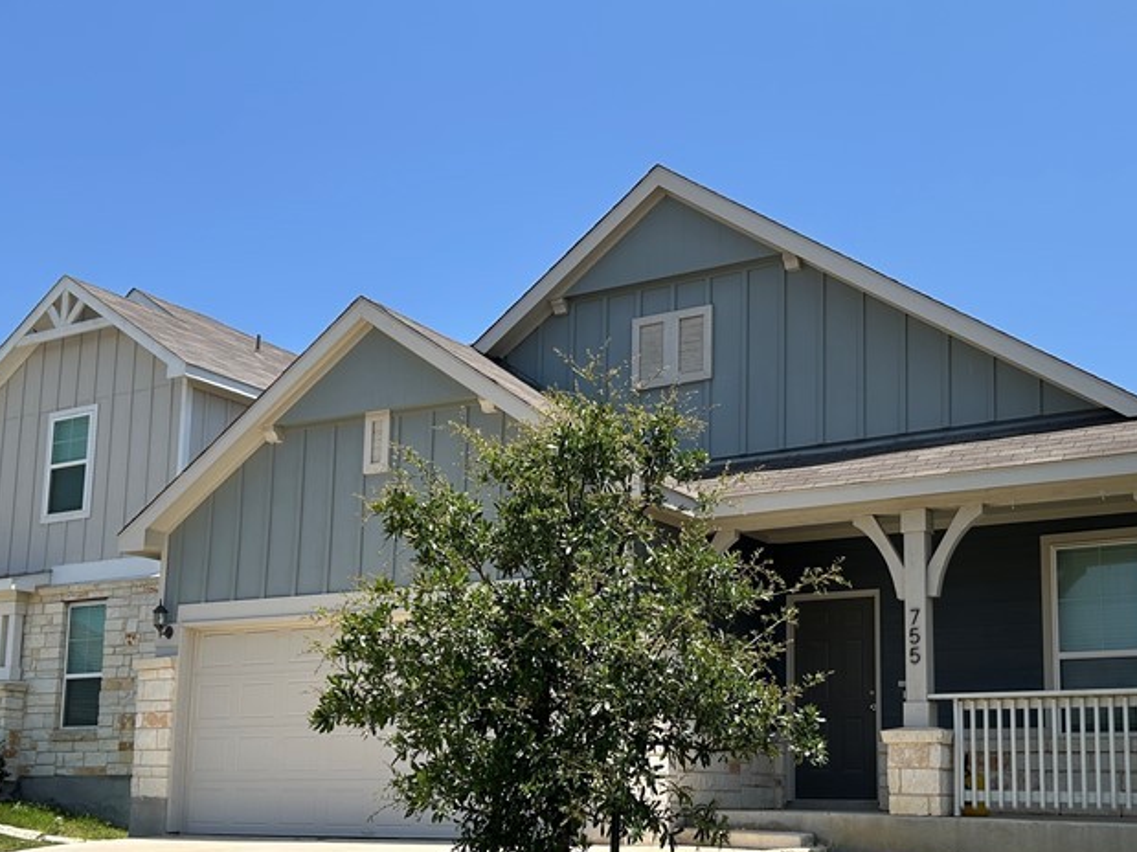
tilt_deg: +8.9
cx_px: 656
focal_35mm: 43
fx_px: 1412
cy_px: 580
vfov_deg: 33.2
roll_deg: -0.7
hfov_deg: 43.7
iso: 50
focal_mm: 5.7
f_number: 1.5
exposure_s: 1/3571
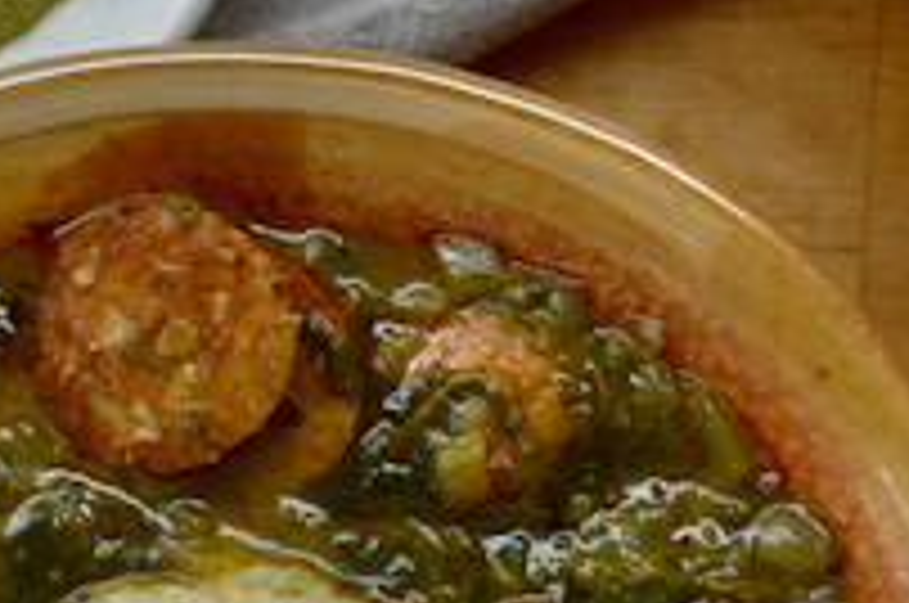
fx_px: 4790
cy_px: 648
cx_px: 90
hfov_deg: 10.8
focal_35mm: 190
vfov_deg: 7.2
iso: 400
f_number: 4.8
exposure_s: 1/80
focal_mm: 32
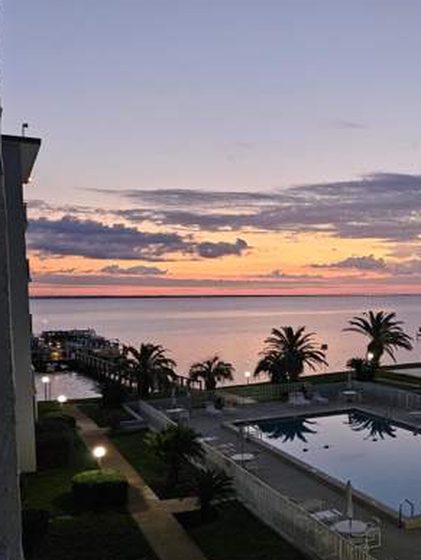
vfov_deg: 48.5
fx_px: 615
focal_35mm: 38
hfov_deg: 36.7
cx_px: 328
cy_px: 349
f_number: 1.8
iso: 800
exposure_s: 1/60
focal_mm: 5.4
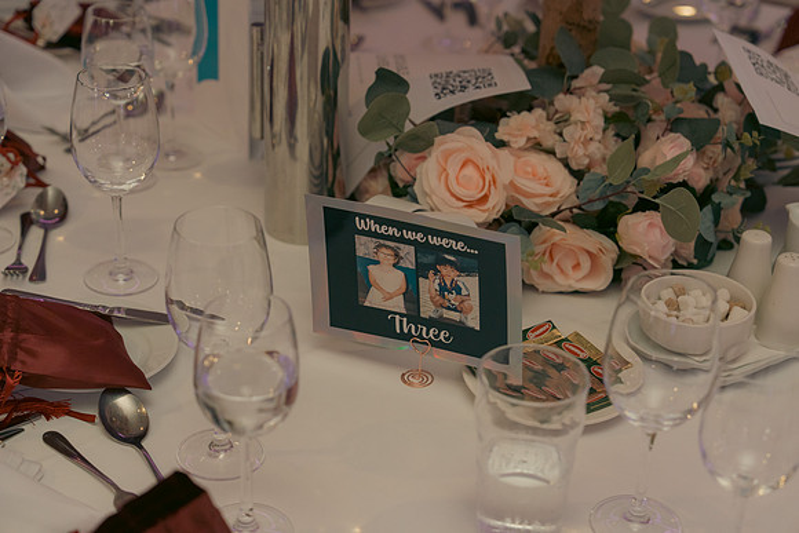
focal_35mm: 70
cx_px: 400
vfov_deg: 19.5
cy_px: 266
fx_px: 1554
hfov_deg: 28.8
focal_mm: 70
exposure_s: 1/160
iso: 2500
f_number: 3.5
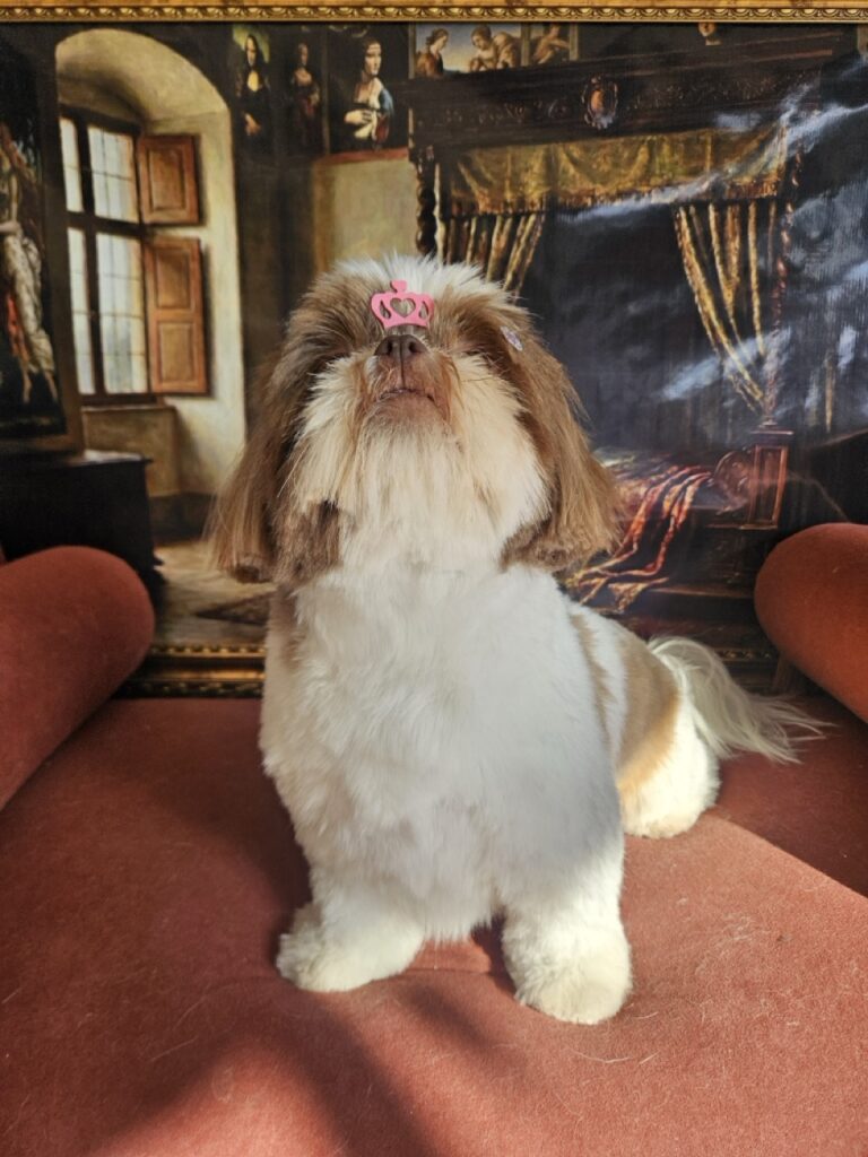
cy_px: 578
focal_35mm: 23
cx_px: 434
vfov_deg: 73.9
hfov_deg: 58.9
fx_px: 769
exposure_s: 1/1011
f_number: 1.8
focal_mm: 5.4
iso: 50
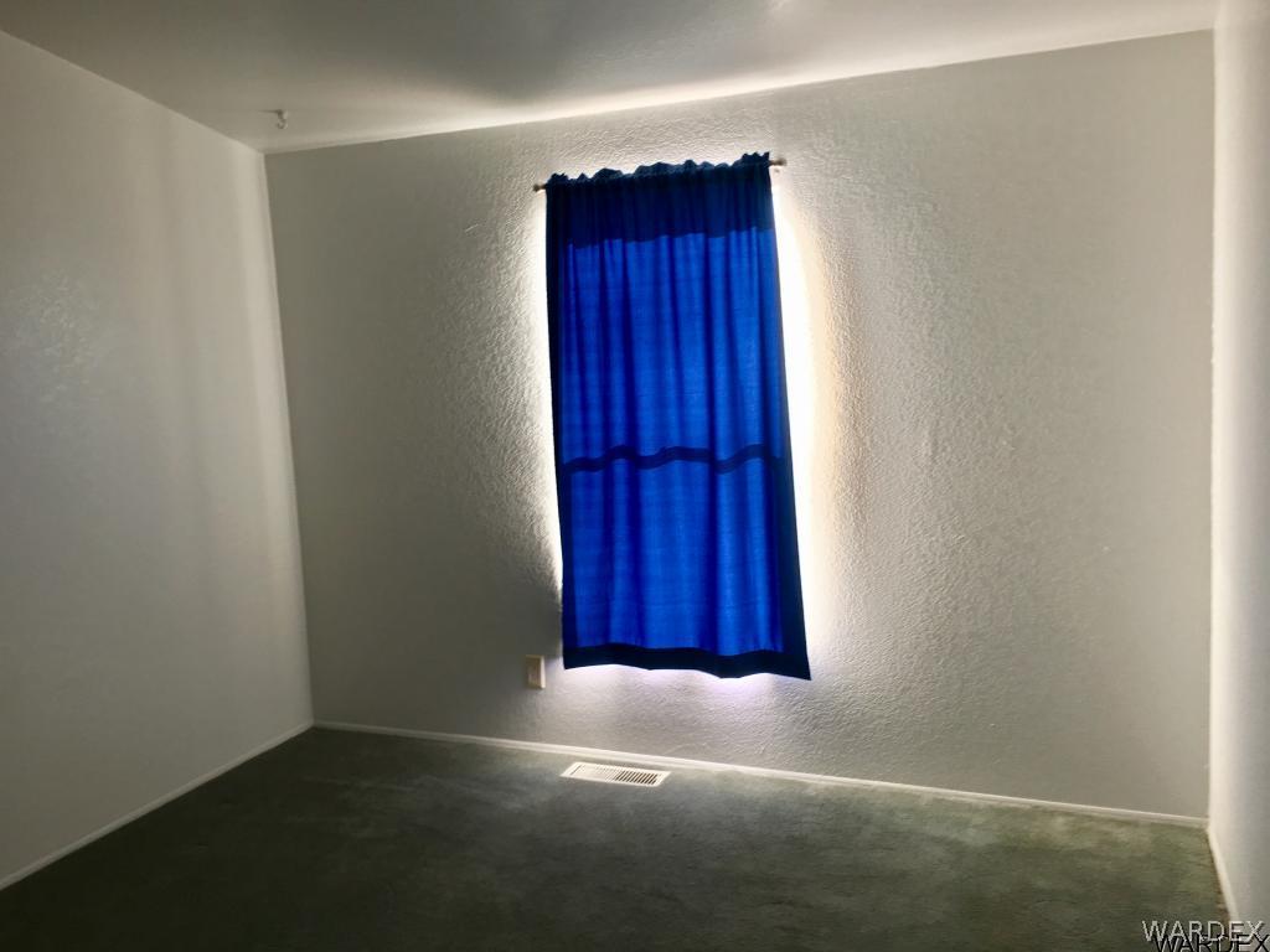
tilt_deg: -6.5
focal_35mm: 29
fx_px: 1064
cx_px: 635
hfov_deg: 61.7
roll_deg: +2.9
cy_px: 476
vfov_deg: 48.2
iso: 32
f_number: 2.2
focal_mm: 4.15
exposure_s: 1/40
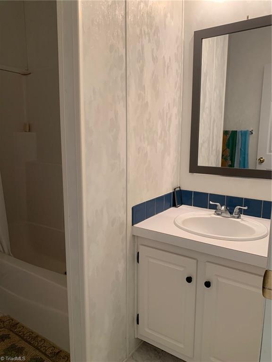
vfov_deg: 67.3
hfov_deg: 53.1
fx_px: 272
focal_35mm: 26
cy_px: 181
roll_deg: -0.9
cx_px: 136
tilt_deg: -9.0
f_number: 1.8
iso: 100
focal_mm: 4.25
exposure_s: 1/60
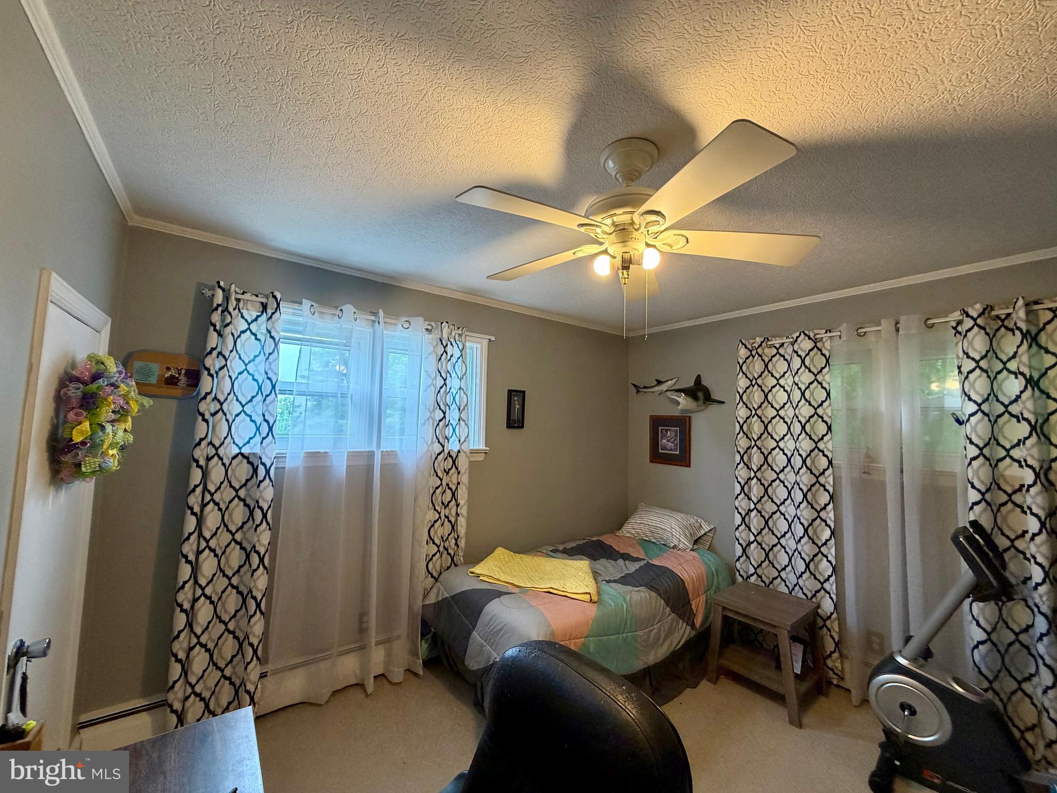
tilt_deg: +3.9
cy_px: 396
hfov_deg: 102.1
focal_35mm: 14
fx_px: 427
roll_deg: -0.9
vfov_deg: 85.7
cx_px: 528
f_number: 2.2
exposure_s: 1/60
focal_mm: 2.22
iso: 250
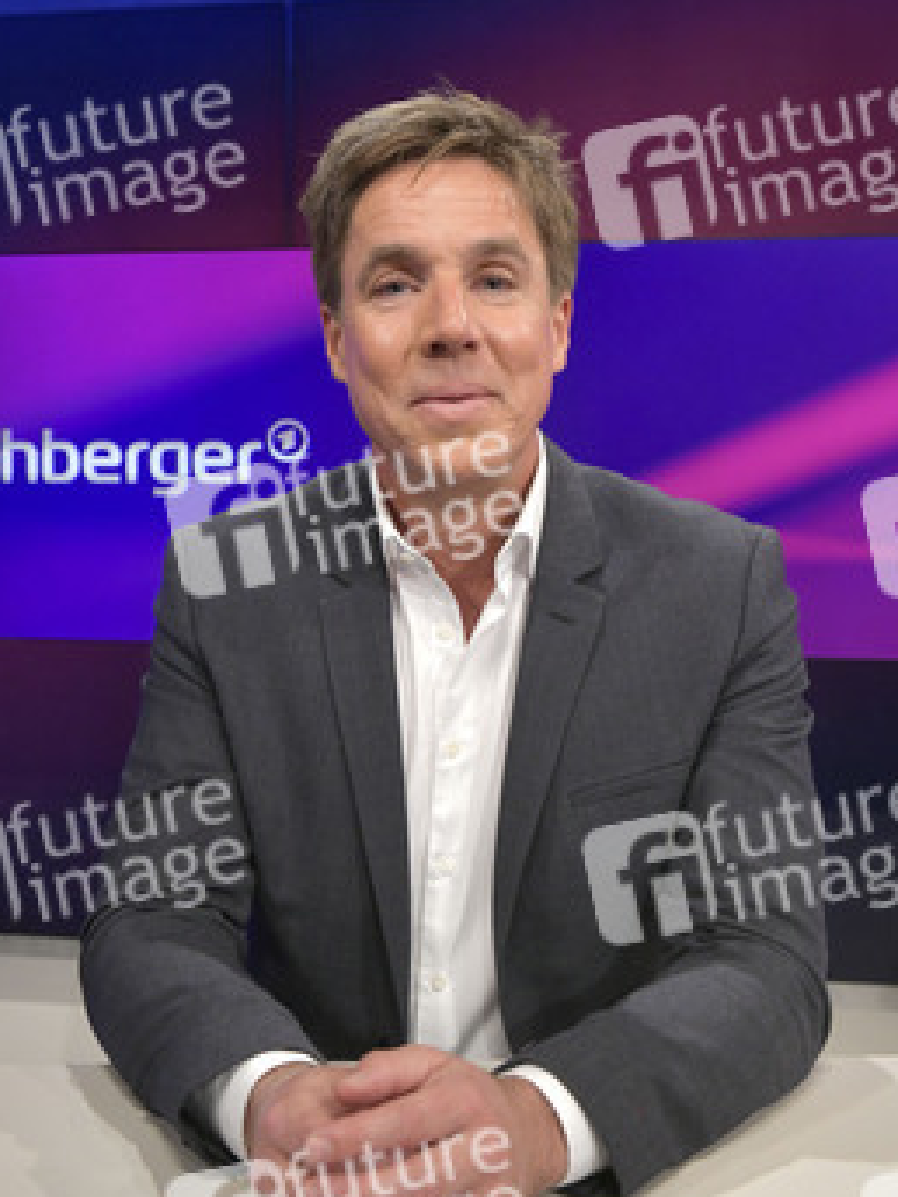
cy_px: 689
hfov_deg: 37.7
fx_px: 1314
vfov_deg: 48.8
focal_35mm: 38
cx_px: 446
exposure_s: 1/200
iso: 2500
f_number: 6.3
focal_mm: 34
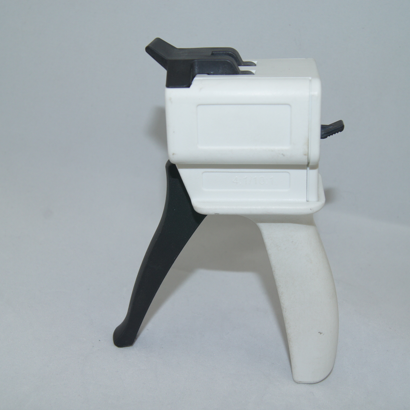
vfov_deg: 34.0
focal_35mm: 50
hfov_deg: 34.0
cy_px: 205
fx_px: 670
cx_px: 208
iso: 200
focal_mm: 26
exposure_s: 1/160
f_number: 9
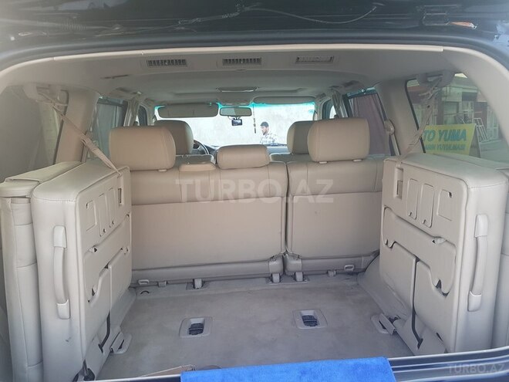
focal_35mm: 26
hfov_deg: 67.3
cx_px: 254
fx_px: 382
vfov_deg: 53.1
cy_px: 191
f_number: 1.7
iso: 80
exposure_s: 1/50
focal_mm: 4.2
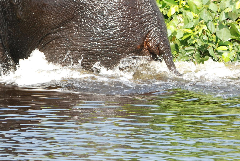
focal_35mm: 406
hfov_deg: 5.1
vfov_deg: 3.4
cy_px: -16
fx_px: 2710
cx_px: -39
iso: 320
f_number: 5
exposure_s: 1/400
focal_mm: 116
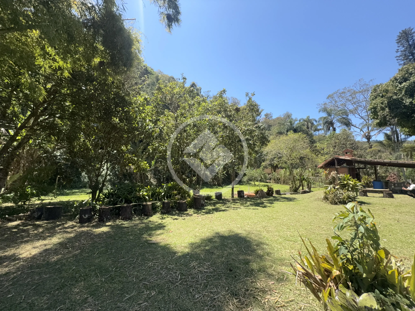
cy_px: 156
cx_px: 208
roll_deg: +0.4
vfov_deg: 85.7
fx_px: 168
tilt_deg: +9.3
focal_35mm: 14
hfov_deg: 102.1
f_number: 2.2
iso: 50
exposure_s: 1/549
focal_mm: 2.22
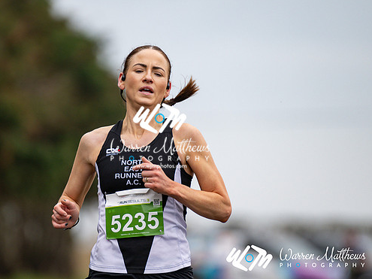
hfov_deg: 3.9
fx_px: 5447
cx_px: 159
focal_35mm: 507
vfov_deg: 2.9
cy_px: 135
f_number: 2.8
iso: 220
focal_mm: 300
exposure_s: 1/1600
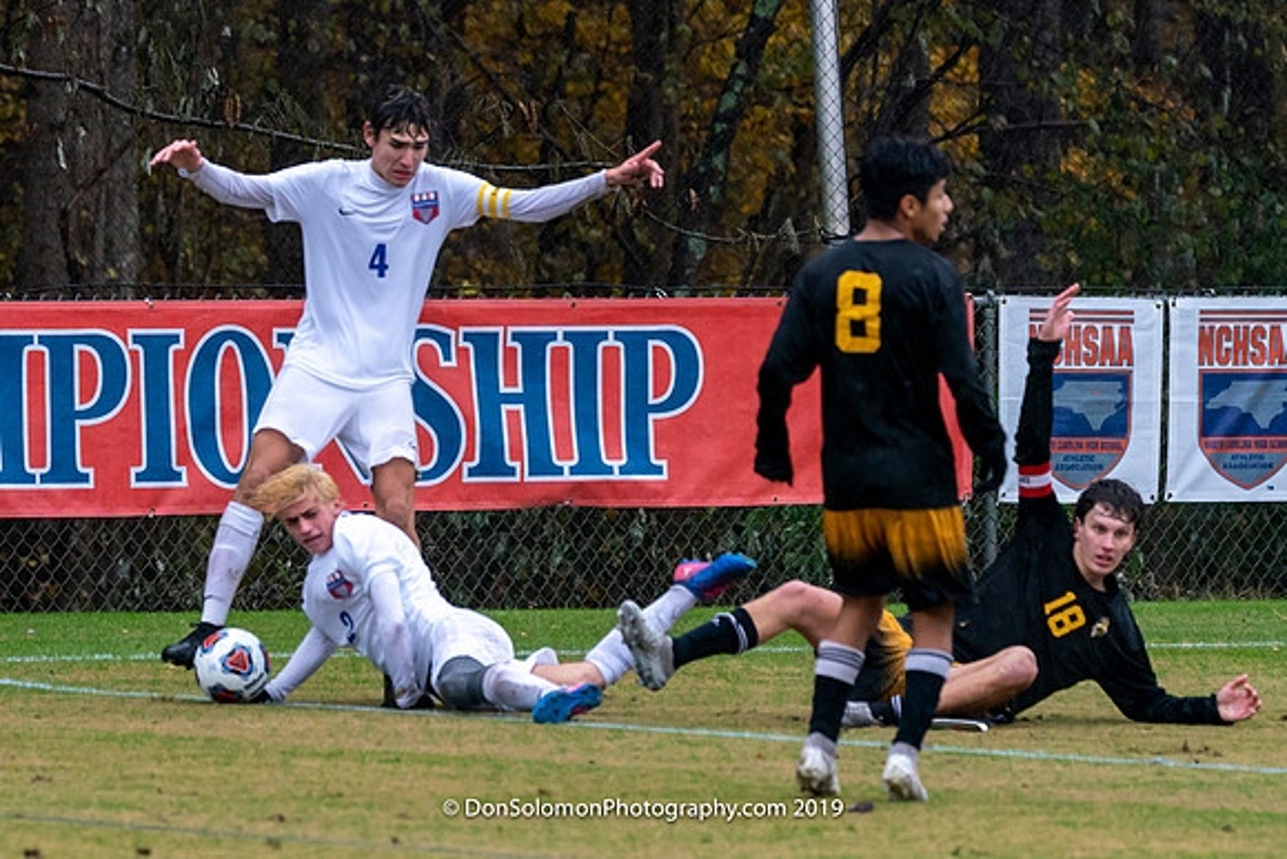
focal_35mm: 406
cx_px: 291
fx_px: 14501
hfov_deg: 5.1
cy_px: 496
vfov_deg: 3.4
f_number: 5.6
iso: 3200
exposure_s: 1/1000
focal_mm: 244
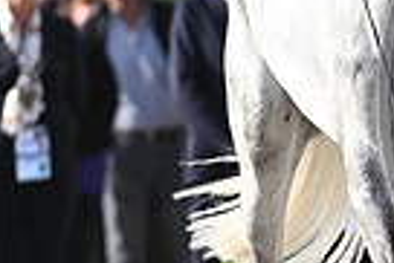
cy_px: 59
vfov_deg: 0.9
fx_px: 15919
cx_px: 643
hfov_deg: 1.4
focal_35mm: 1453
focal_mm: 340
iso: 500
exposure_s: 1/1600
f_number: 5
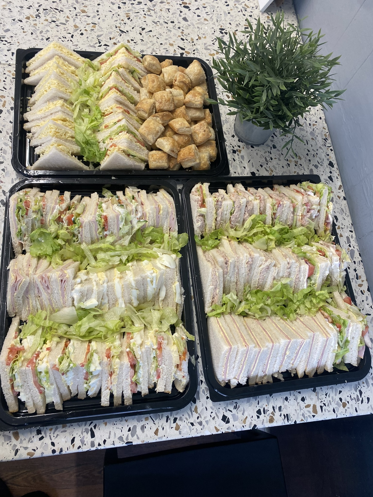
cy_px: 248
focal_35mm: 26
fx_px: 374
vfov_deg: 67.3
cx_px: 186
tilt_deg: -67.6
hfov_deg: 53.1
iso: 125
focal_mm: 4.25
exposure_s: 1/100
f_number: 1.8
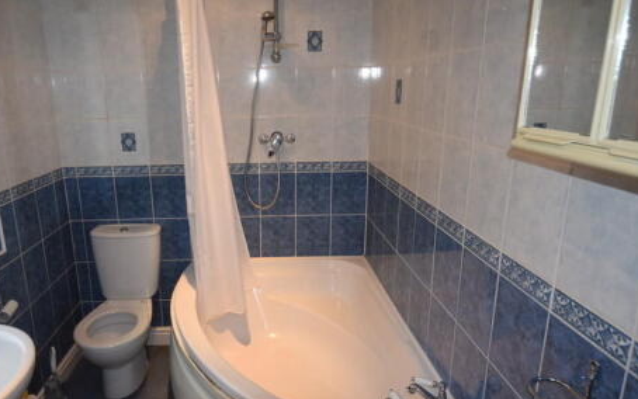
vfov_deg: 48.7
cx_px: 263
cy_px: 204
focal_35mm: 25
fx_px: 441
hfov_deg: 71.2
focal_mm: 11.5
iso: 800
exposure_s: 1/80
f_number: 4.2
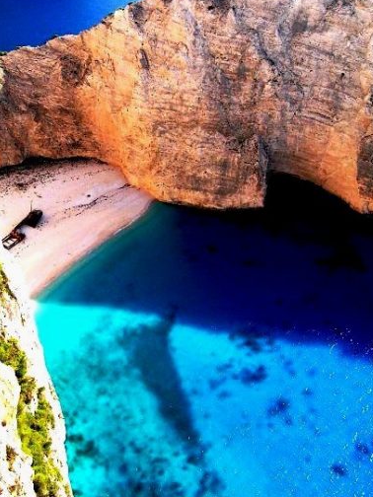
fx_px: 704
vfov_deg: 38.7
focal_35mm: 49
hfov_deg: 29.6
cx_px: 144
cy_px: 187
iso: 50
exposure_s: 1/200
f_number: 5.6
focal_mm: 6.3
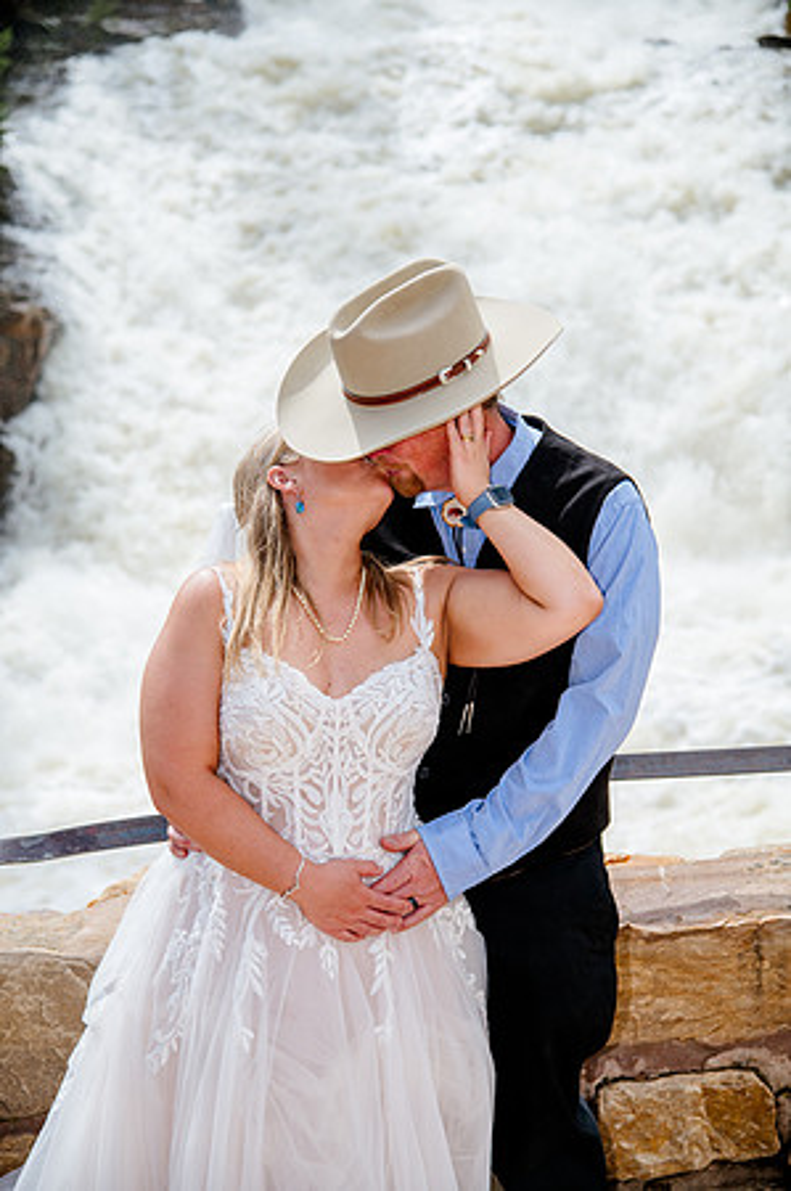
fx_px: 2477
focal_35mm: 75
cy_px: 596
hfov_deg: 18.1
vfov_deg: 27.0
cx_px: 396
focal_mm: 75
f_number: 5
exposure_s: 1/640
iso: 250
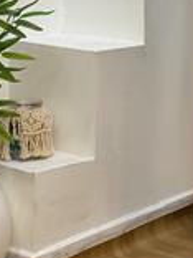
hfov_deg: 10.6
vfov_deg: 14.0
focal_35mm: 138
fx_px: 1026
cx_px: 231
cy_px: -11
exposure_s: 1/100
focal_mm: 6
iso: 80
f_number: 2
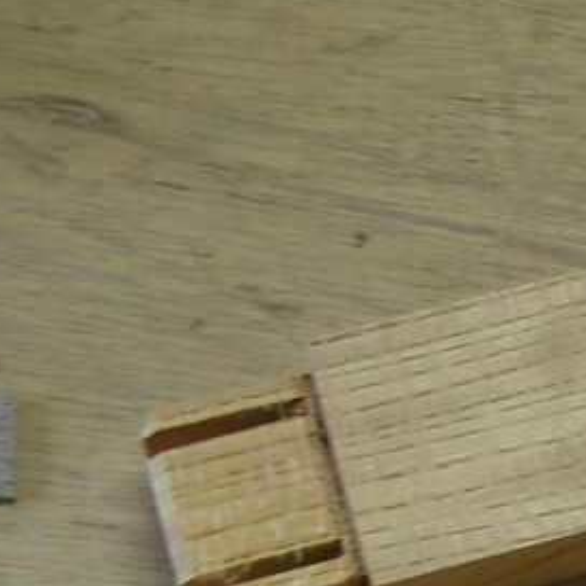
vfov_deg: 11.6
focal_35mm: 148
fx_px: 2835
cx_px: 879
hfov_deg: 11.3
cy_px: 666
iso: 79
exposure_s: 1/8.7
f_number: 2.9
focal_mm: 6.3
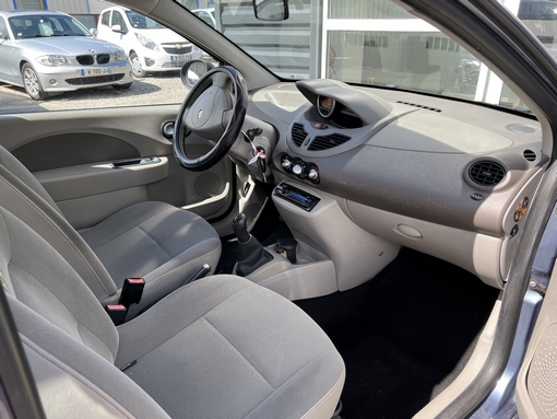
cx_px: 278
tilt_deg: -25.3
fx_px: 419
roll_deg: +0.8
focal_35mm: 26
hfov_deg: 67.3
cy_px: 210
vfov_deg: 53.1
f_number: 1.5
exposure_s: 1/588
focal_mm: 5.7
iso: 50
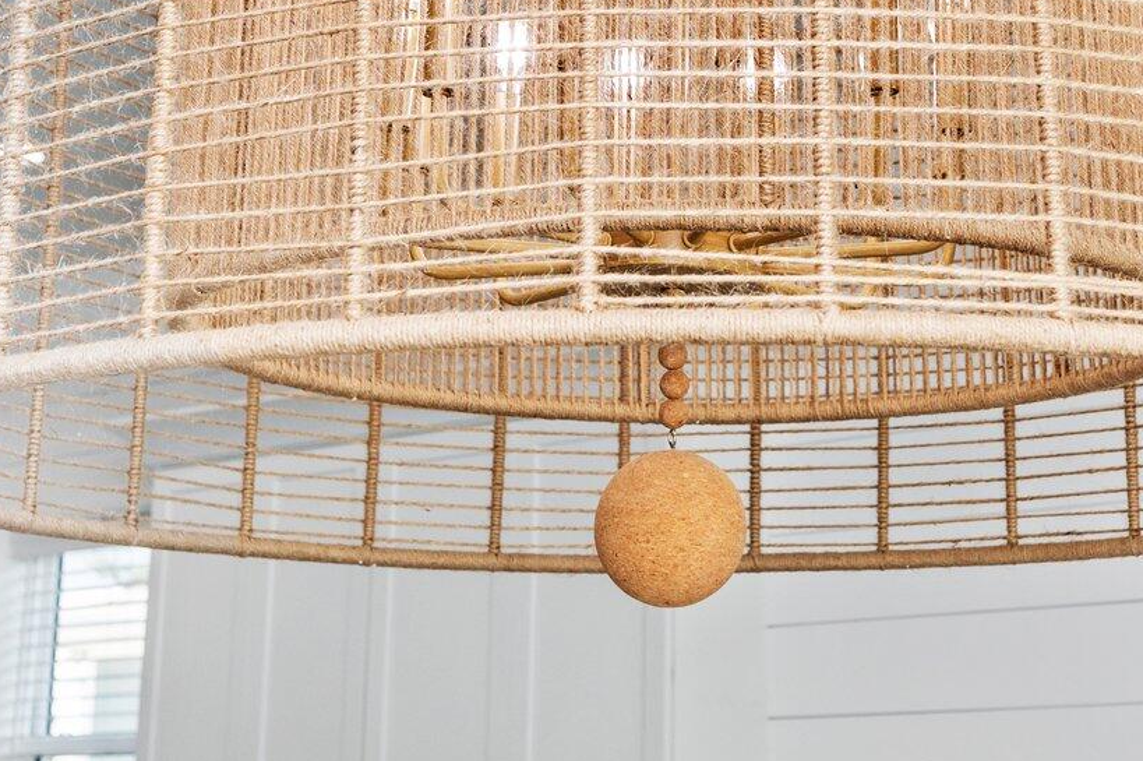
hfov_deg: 26.9
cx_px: 720
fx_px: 2380
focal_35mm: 75
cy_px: -25
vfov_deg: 17.7
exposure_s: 1/200
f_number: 5.6
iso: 320
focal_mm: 30
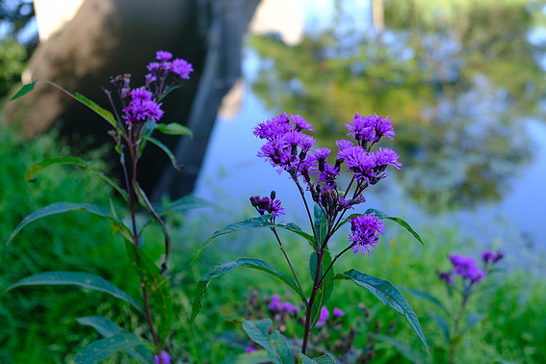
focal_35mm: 43
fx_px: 652
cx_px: 273
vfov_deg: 31.2
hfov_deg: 45.4
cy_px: 184
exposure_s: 1/170
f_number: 3.2
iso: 200
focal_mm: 27.7
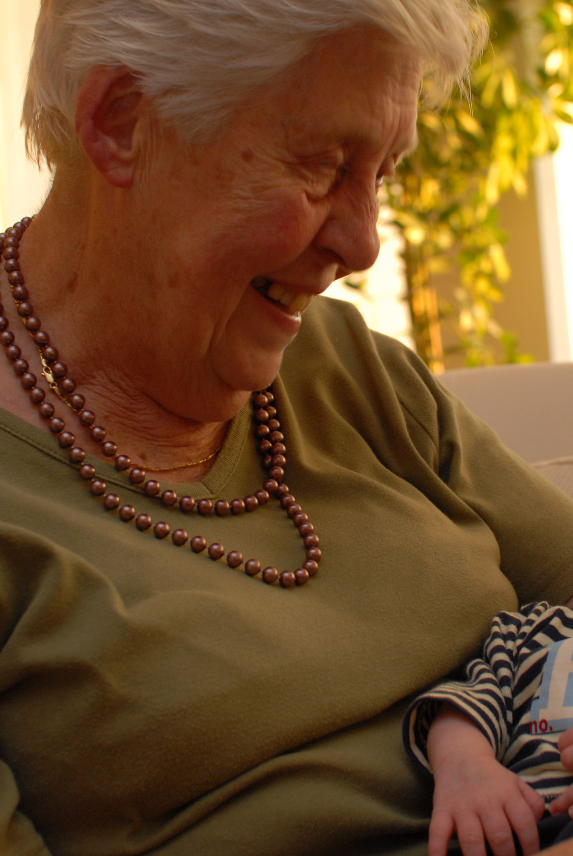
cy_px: 376
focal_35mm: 73
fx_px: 1738
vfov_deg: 27.6
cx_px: 387
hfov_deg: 18.7
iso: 320
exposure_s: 1/60
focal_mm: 30
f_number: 4.5
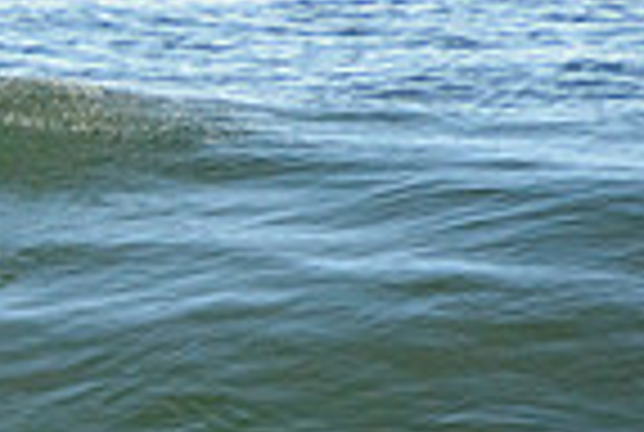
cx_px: -572
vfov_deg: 0.7
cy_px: 115
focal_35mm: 1945
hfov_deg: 1.1
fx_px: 34866
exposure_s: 1/2500
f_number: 5.6
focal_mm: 320
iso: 500
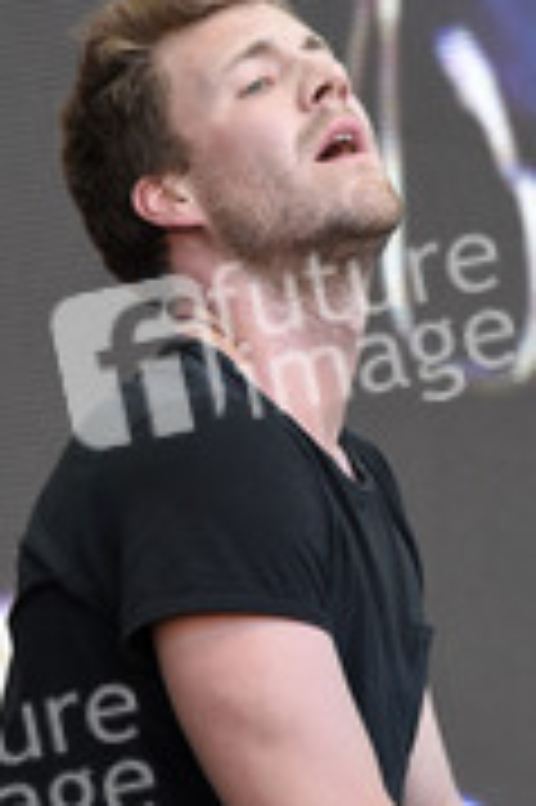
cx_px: 414
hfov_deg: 2.5
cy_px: 567
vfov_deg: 3.7
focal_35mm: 560
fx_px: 12530
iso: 2000
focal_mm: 250
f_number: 7.1
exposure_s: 1/400
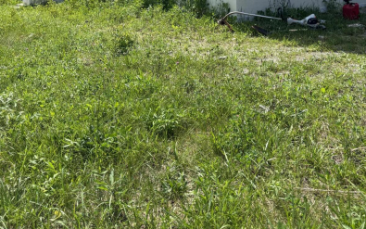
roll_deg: +1.4
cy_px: -13
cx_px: 179
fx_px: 429
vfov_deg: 27.7
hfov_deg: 46.2
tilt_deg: -1.5
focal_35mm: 43
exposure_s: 1/2604
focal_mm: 6.76
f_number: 1.78
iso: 80
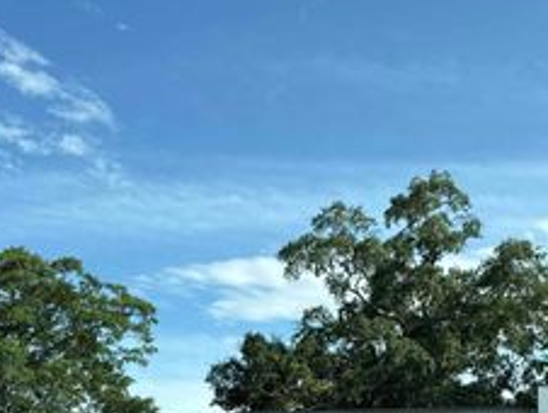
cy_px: 390
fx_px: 840
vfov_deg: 26.4
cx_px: 378
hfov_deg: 35.7
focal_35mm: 53
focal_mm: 6.76
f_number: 1.78
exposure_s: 1/3021
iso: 80
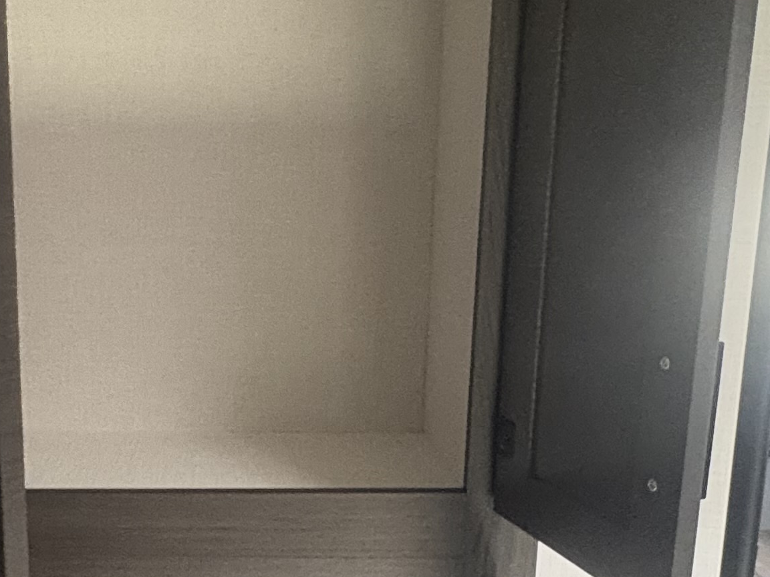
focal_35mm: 49
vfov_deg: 29.3
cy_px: 410
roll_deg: +1.5
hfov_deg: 38.1
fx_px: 1090
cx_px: 215
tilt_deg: -12.7
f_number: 2.2
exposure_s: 1/60
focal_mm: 2.22
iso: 640
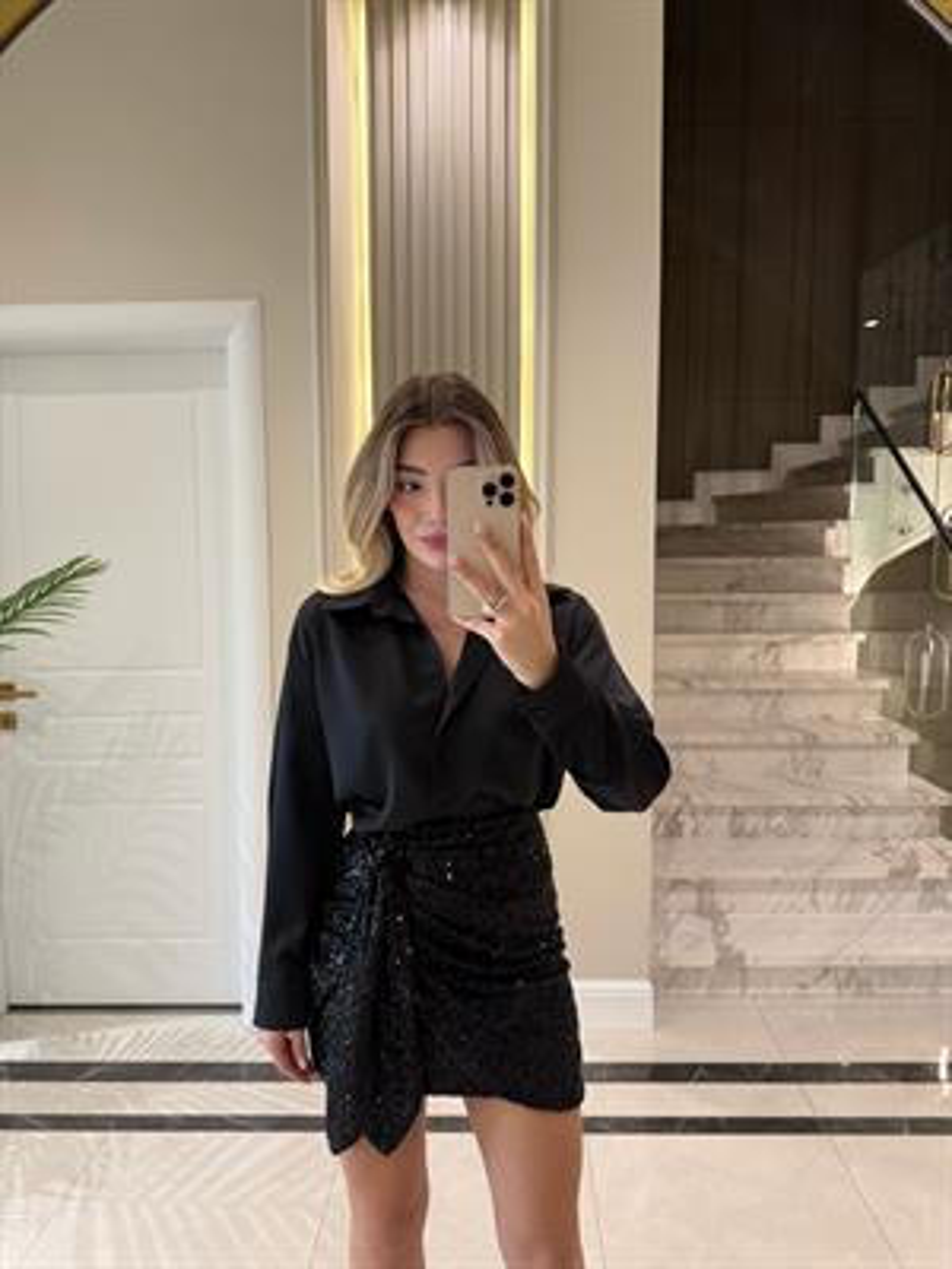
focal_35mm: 24
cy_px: 634
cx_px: 476
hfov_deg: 56.8
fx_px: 880
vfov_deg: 71.6
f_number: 1.78
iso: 160
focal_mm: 6.76
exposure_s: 1/50
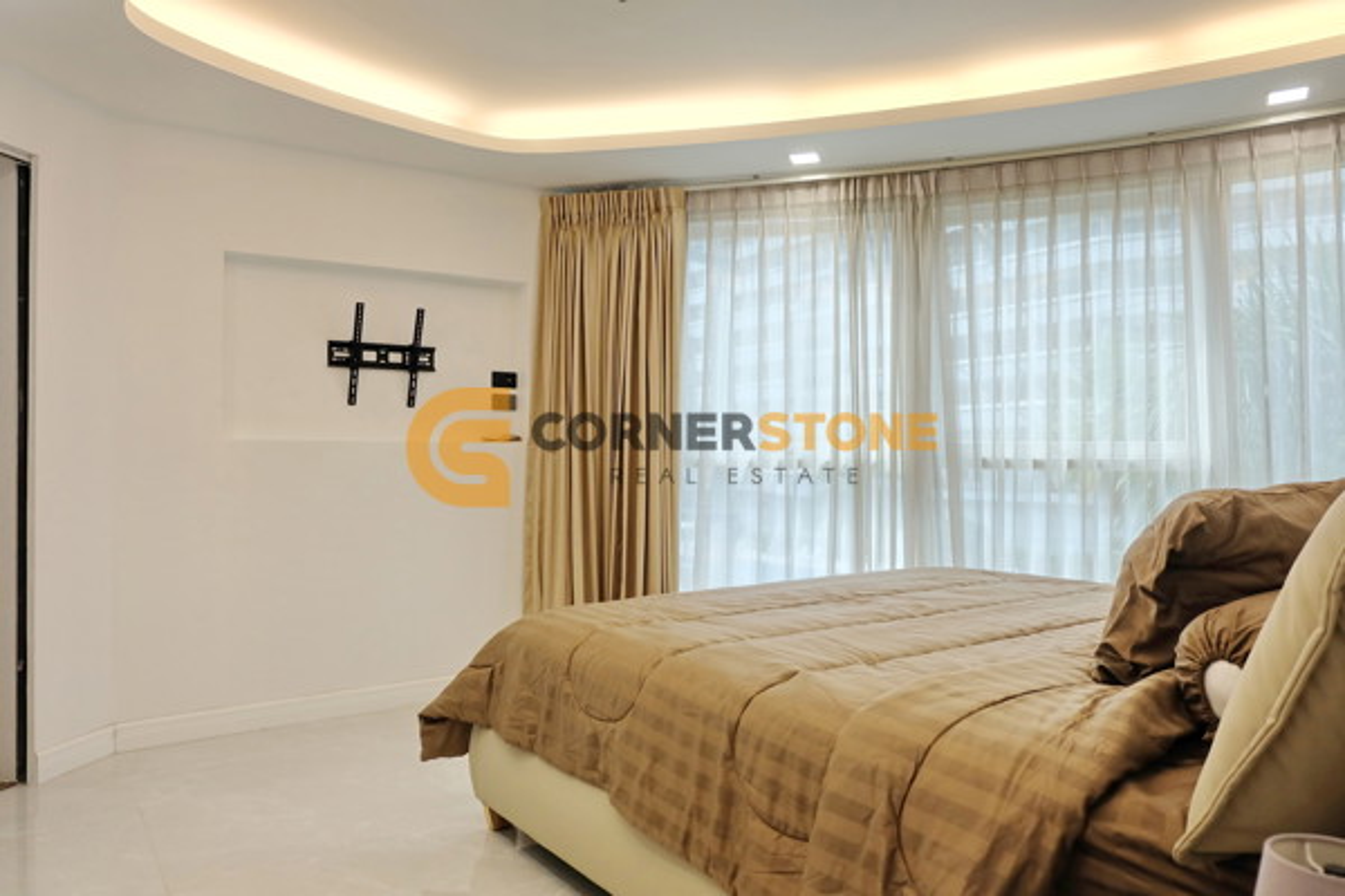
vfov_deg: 53.1
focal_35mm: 24
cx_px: 672
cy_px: 448
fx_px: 897
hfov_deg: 73.7
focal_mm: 16
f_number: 3.5
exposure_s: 1/110
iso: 400
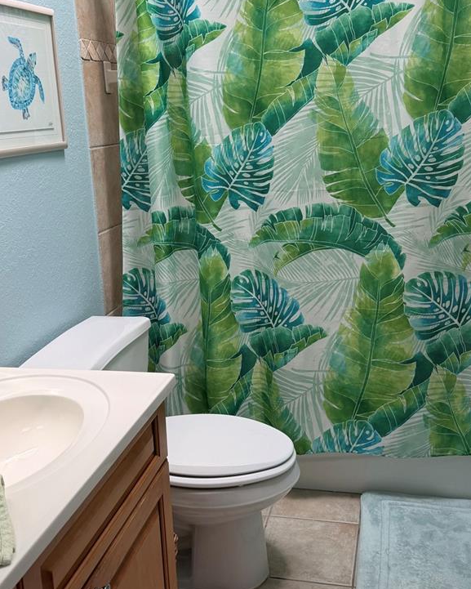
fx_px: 679
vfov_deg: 46.3
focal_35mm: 39
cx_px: 236
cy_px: 207
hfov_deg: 38.2
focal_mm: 6.76
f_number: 1.78
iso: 80
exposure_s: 1/121
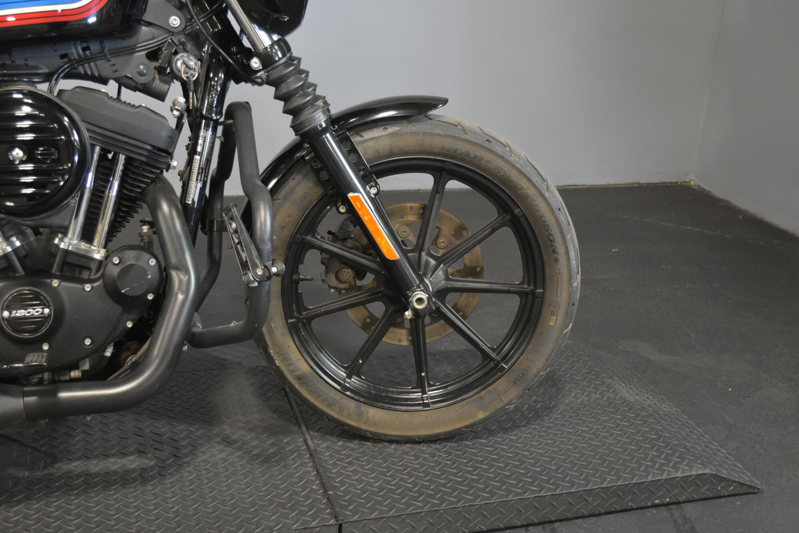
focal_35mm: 42
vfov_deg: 31.9
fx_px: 932
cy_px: 266
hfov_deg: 46.4
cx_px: 400
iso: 1600
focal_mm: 28
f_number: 4.5
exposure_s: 1/20
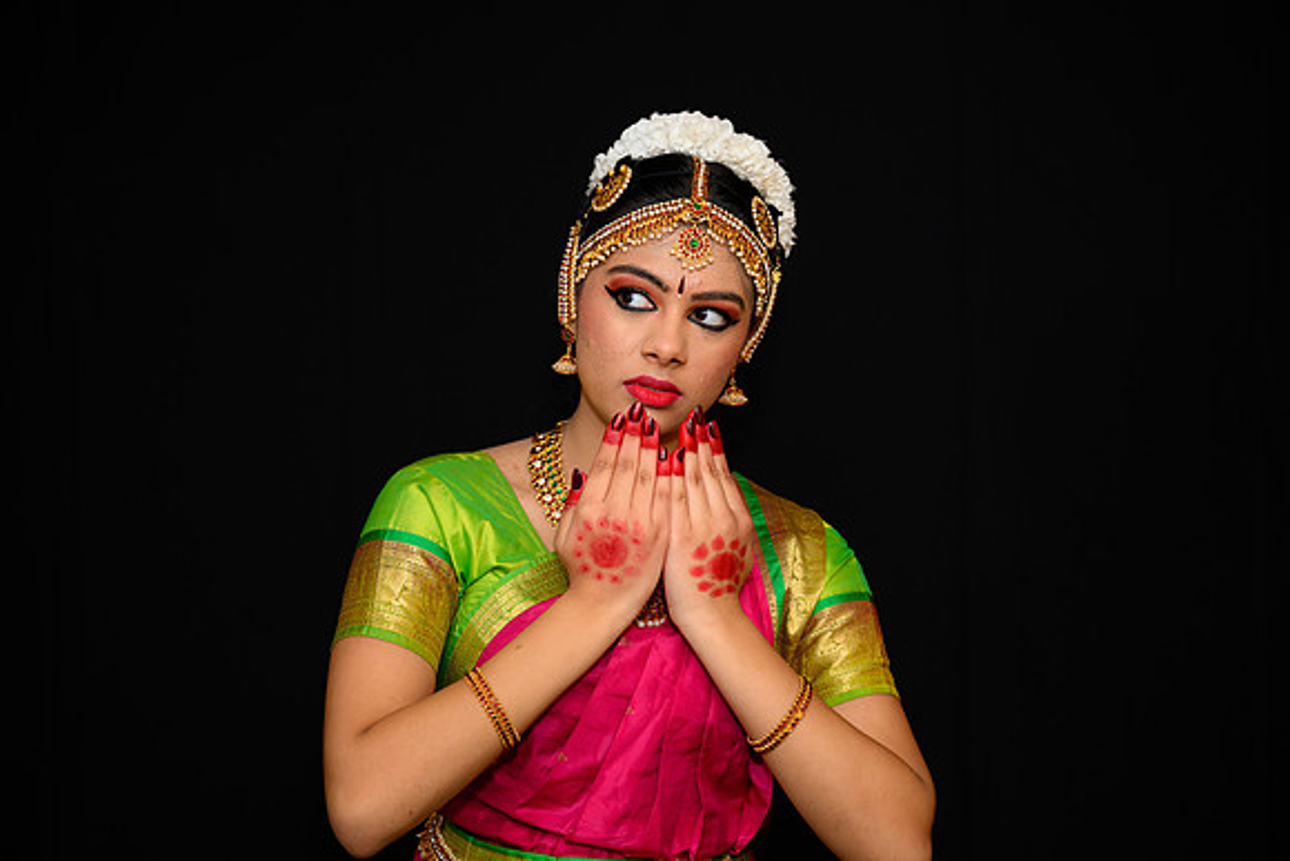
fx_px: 2401
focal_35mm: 67
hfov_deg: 30.1
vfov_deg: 20.3
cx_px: 645
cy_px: 430
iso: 640
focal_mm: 67
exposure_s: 1/125
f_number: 5
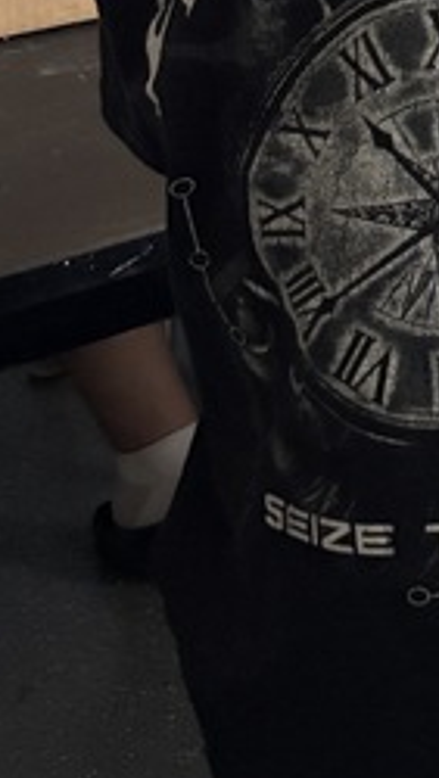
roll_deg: -2.4
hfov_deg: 9.2
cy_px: -121
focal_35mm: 116
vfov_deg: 17.7
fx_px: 2396
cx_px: 1118
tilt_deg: -17.6
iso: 640
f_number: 1.6
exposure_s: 1/30
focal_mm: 5.96
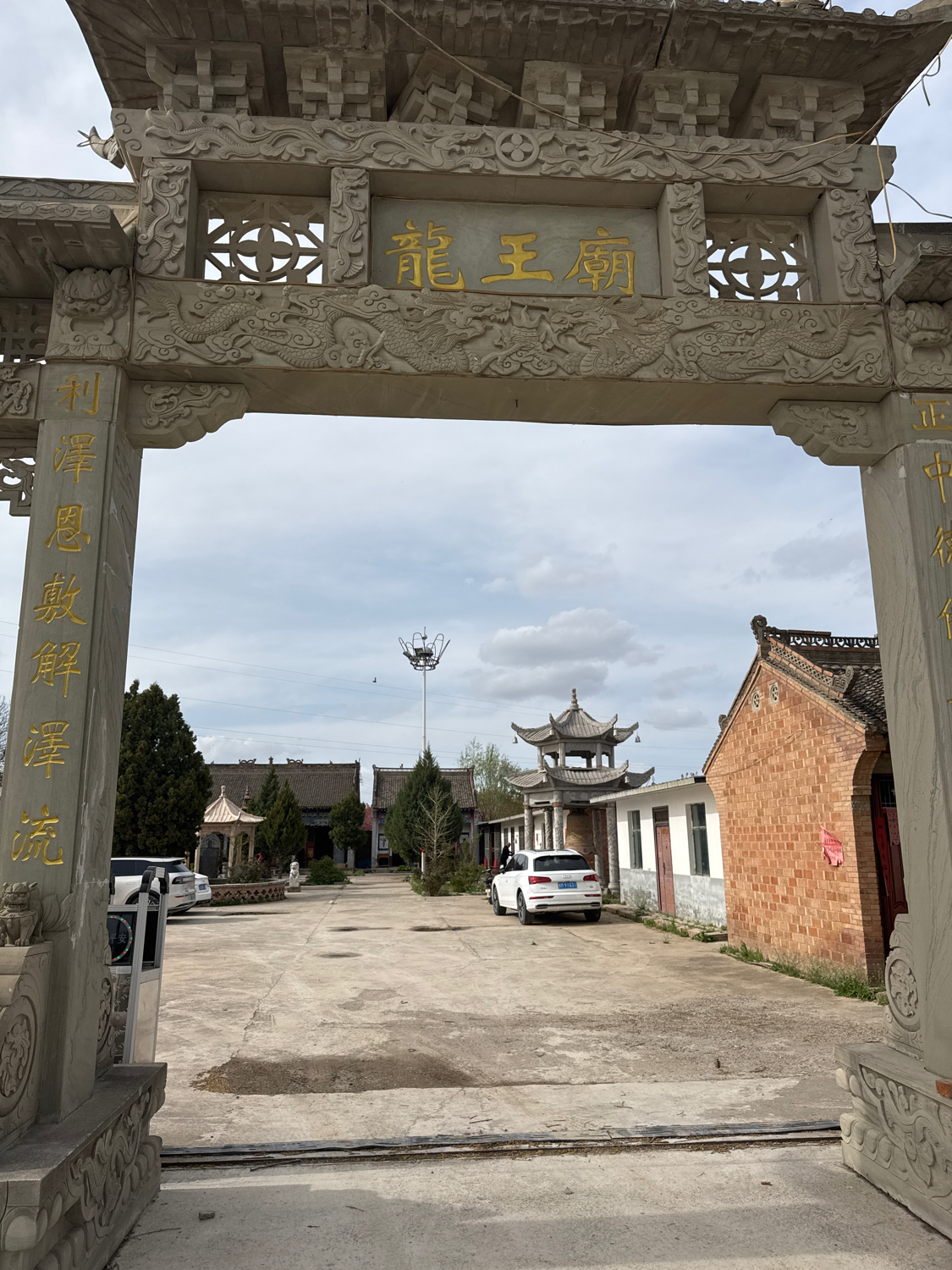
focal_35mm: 24
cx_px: 476
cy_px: 635
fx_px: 880
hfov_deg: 56.8
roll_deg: -0.1
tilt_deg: +12.1
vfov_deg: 71.6
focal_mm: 6.76
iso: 80
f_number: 1.78
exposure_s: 1/7092
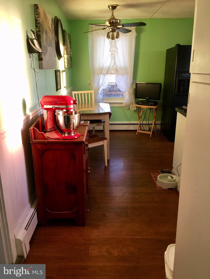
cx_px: 105
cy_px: 140
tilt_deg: -17.9
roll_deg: -0.1
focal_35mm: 29
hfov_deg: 48.2
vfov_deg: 61.7
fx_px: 235
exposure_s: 1/15
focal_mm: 4.15
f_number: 2.2
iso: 32
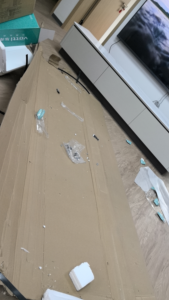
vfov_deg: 64.3
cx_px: 105
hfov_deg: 38.7
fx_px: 239
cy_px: 151
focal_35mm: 30
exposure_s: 1/101
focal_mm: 5.75
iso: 50
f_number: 2
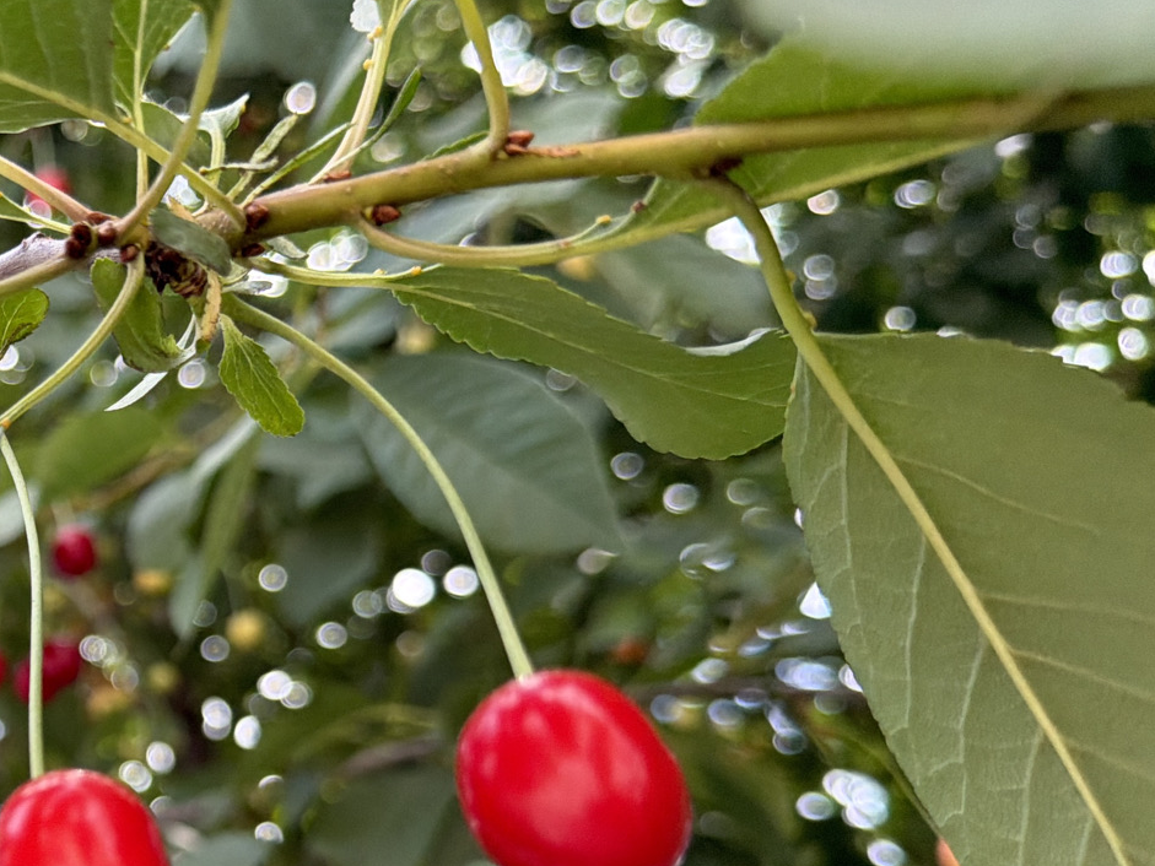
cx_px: -31
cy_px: 682
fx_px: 1702
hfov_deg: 33.8
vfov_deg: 28.0
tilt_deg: +48.7
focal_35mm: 51
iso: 400
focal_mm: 6.76
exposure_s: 1/2907
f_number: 1.78
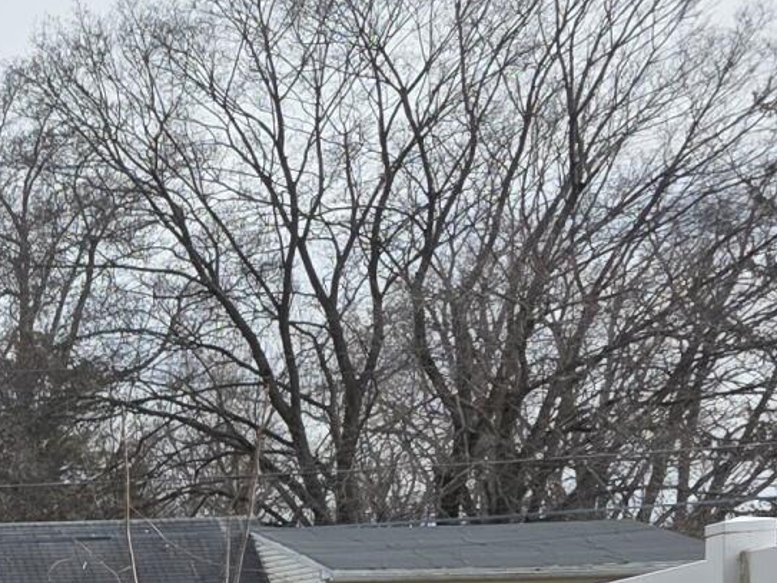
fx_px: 2850
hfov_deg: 12.8
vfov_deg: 10.9
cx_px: -942
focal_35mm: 127
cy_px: 1041
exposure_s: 1/4889
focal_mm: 6.3
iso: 80
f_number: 1.7
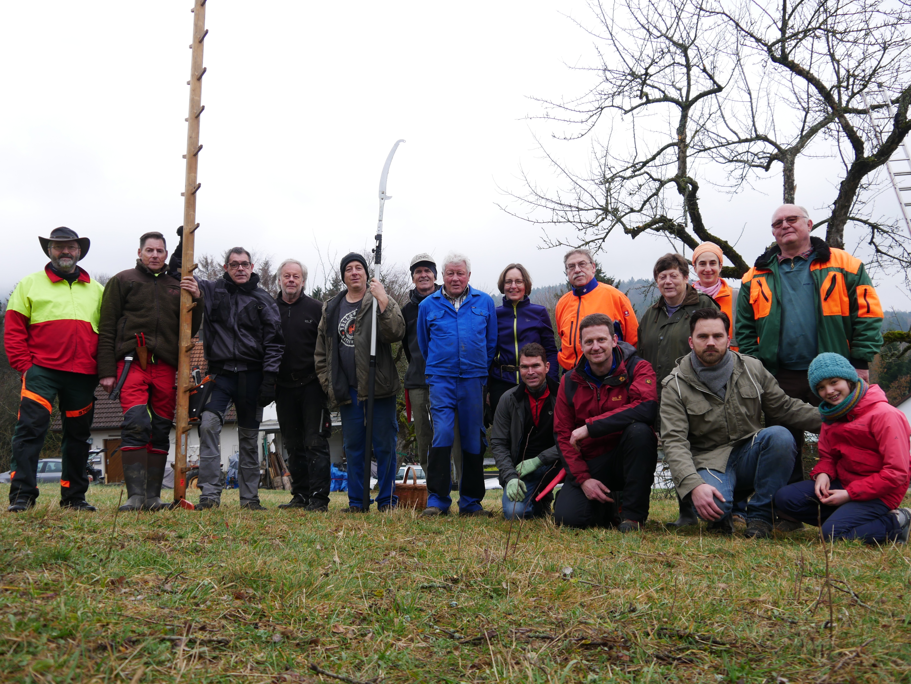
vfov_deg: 44.2
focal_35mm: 32
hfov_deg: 56.8
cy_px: 342
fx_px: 843
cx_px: 456
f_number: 5
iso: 200
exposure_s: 1/160
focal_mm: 16
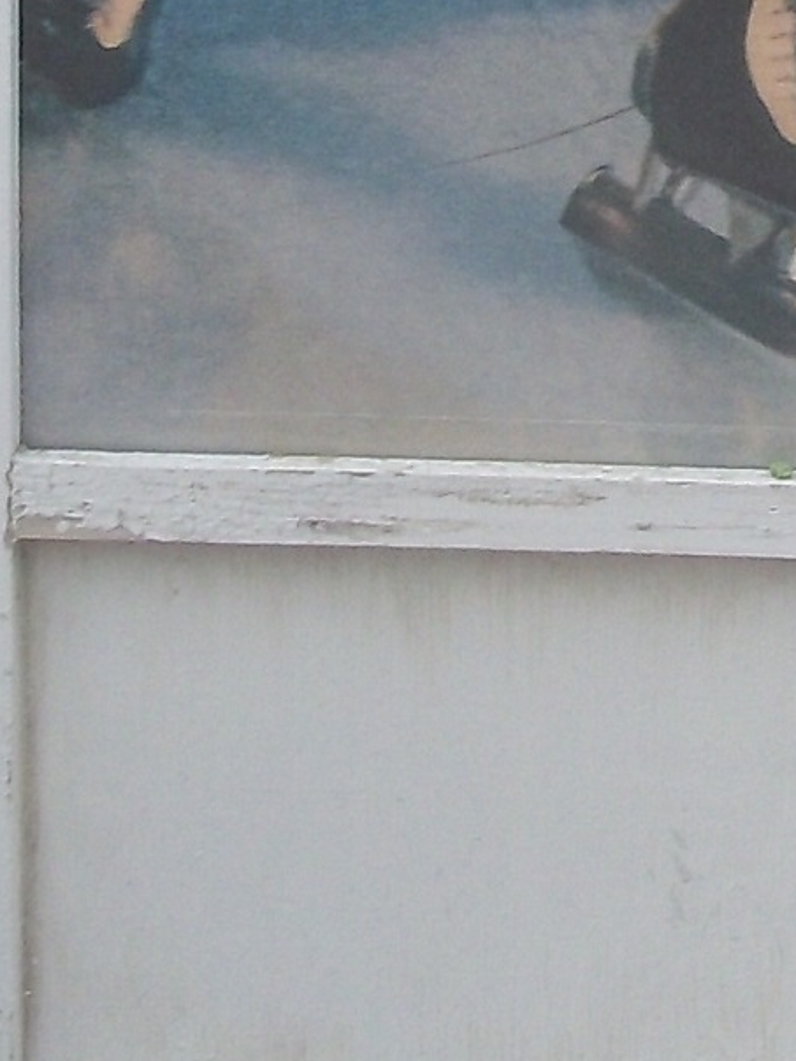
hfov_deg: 8.7
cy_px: -650
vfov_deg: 11.2
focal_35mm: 167
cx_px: 1126
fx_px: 5120
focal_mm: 6.5
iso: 80
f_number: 8
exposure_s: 1/125
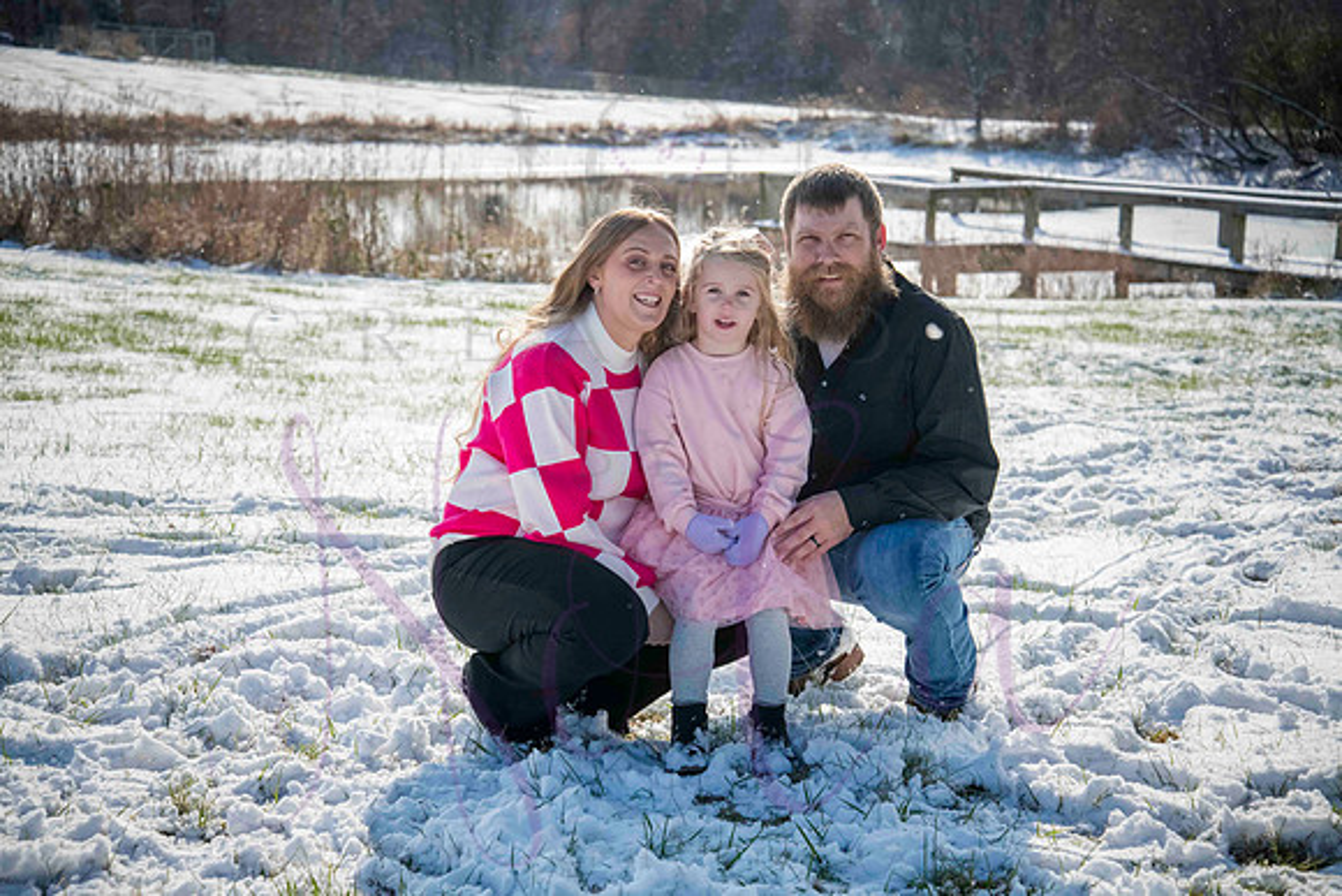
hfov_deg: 30.5
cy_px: 448
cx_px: 671
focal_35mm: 66
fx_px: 2461
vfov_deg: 20.6
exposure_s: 1/2500
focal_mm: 66
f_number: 7.1
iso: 800
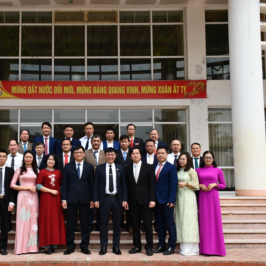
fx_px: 435
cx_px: 83
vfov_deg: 34.0
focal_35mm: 50
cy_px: 133
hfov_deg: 33.6
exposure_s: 1/250
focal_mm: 26
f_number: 8
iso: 110
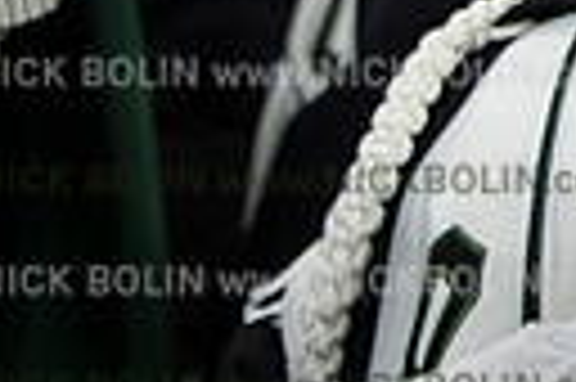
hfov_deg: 16.2
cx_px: 994
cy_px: -133
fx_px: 1742
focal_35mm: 109
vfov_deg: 12.1
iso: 1250
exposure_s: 1/1000
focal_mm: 24
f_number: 2.8
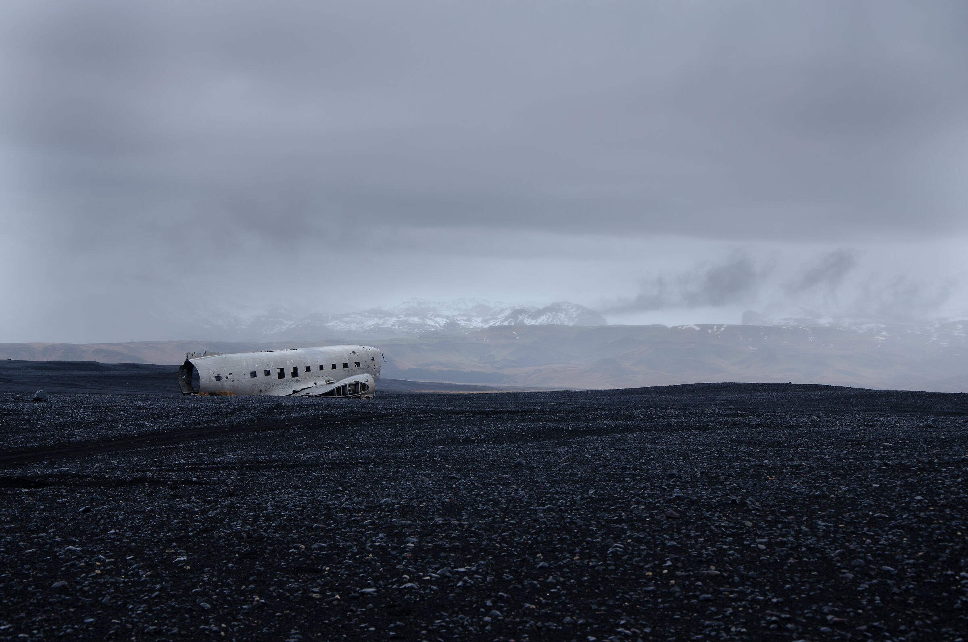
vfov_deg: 20.1
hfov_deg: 29.9
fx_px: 1811
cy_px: 321
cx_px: 484
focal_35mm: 68
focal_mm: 45
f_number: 9
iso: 100
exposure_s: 1/13
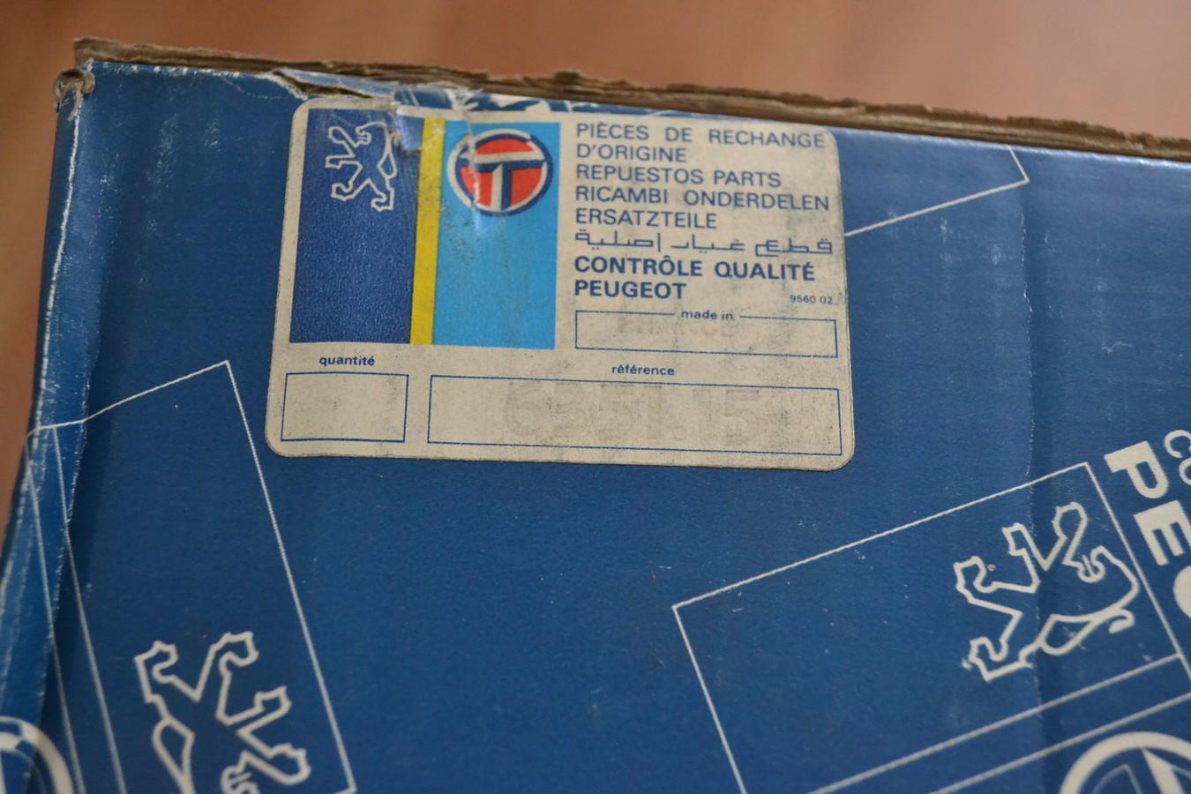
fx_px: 1489
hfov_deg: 43.6
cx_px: 596
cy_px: 397
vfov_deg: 29.9
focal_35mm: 45
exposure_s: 1/40
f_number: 4.5
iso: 3200
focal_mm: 30
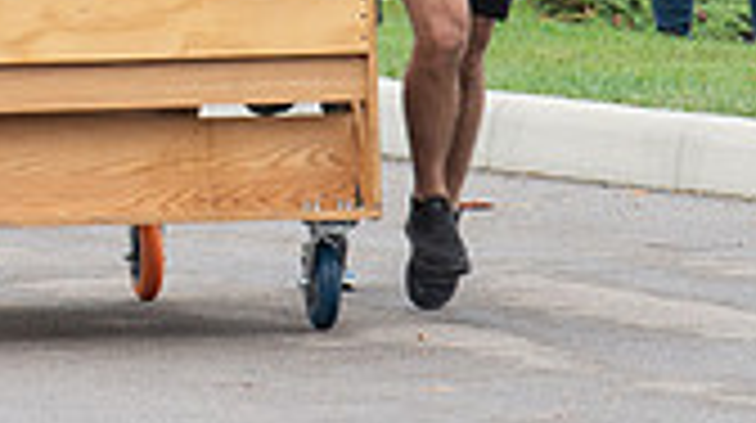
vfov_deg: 1.1
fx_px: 21502
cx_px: 41
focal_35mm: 1074
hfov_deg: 2.0
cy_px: -177
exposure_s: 1/250
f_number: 9
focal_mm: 200
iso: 640
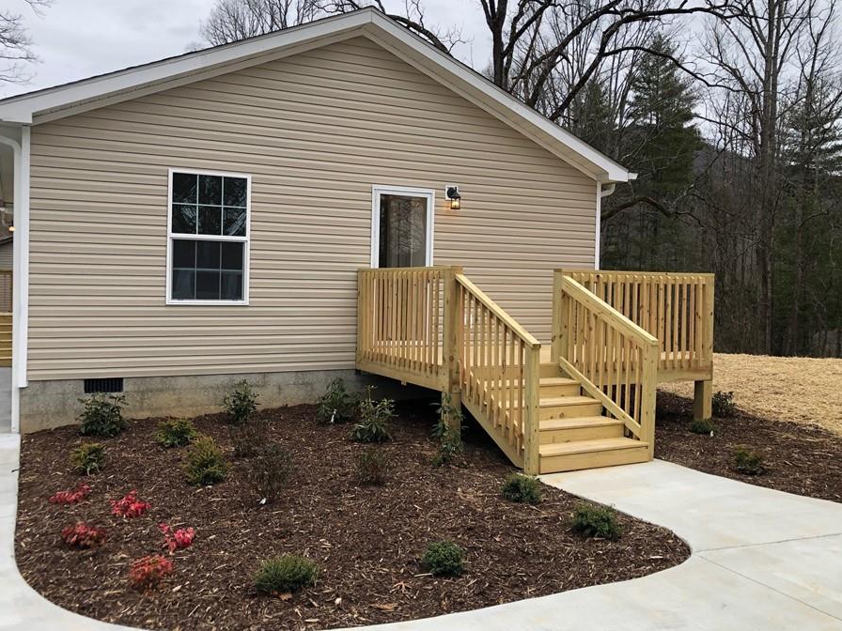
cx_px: 422
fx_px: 778
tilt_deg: -0.5
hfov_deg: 56.8
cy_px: 301
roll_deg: -1.2
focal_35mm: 32
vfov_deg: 44.1
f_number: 1.8
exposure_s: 1/592
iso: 20
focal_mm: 3.99
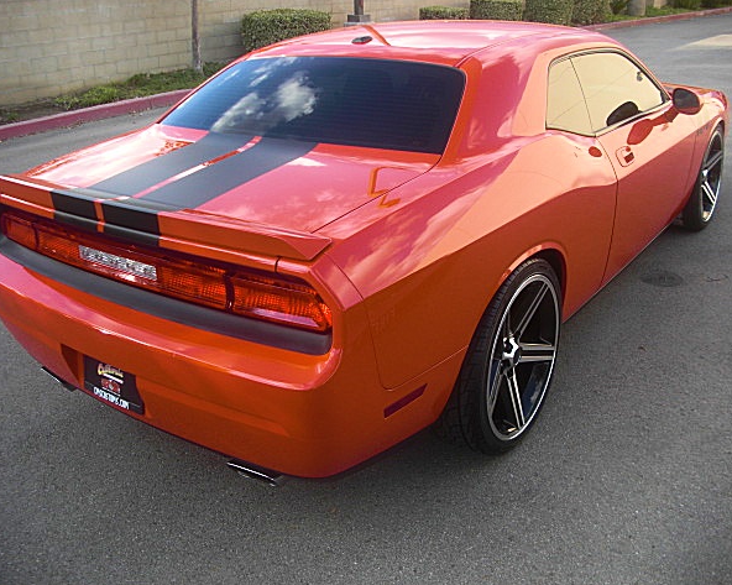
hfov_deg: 48.0
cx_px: 364
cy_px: 294
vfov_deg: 39.1
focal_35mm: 38
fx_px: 823
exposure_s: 1/160
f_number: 2.8
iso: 50
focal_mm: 6.3
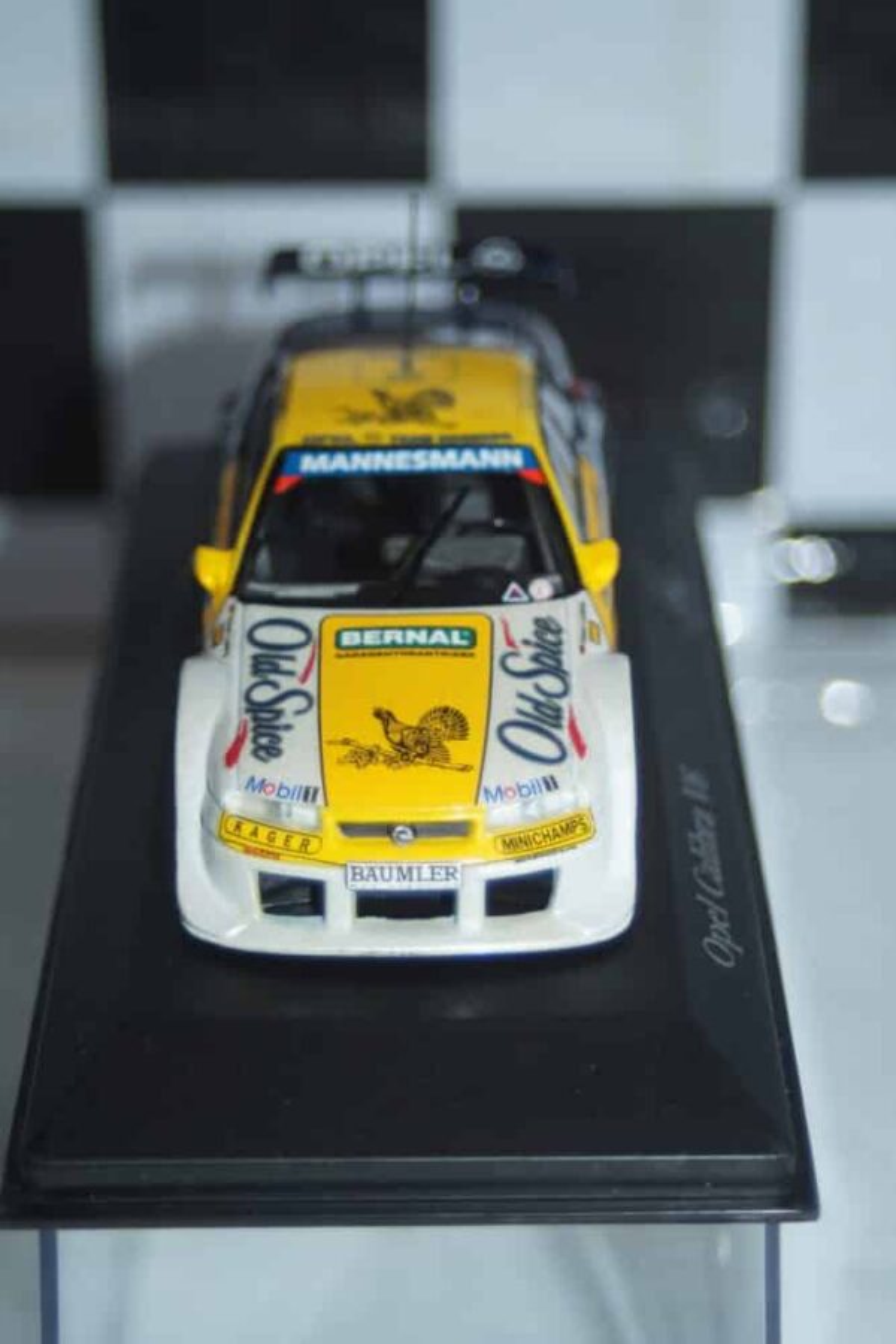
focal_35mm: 90
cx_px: 448
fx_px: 3360
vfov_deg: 22.6
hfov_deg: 15.2
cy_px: 672
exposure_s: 1/100
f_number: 5.6
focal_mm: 60
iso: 250
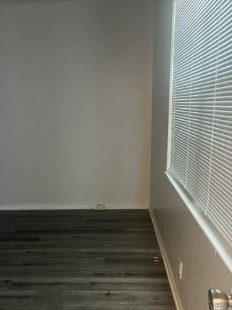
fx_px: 331
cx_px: 102
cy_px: 195
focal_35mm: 37
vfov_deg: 49.6
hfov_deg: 38.6
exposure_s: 1/40
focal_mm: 5.7
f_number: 1.5
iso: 400
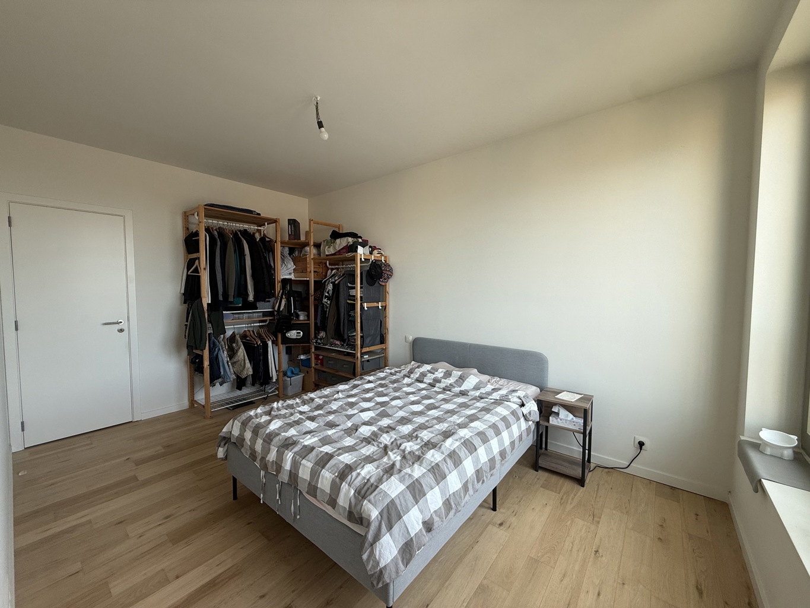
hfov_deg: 102.1
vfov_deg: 85.7
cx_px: 405
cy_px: 304
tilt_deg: -2.9
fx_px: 328
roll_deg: -0.4
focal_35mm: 14
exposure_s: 1/99
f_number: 2.2
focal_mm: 2.22
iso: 64
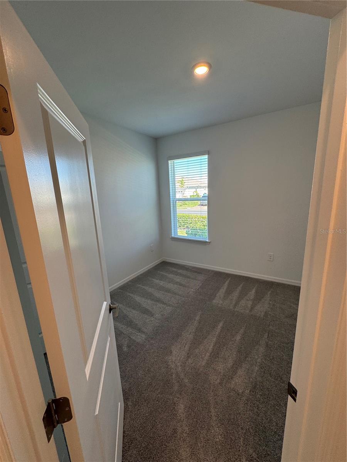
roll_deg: +1.9
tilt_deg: -12.3
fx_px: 187
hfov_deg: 85.7
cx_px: 174
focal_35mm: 14
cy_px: 231
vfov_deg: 102.1
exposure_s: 1/120
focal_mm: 2.22
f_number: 2.2
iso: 80
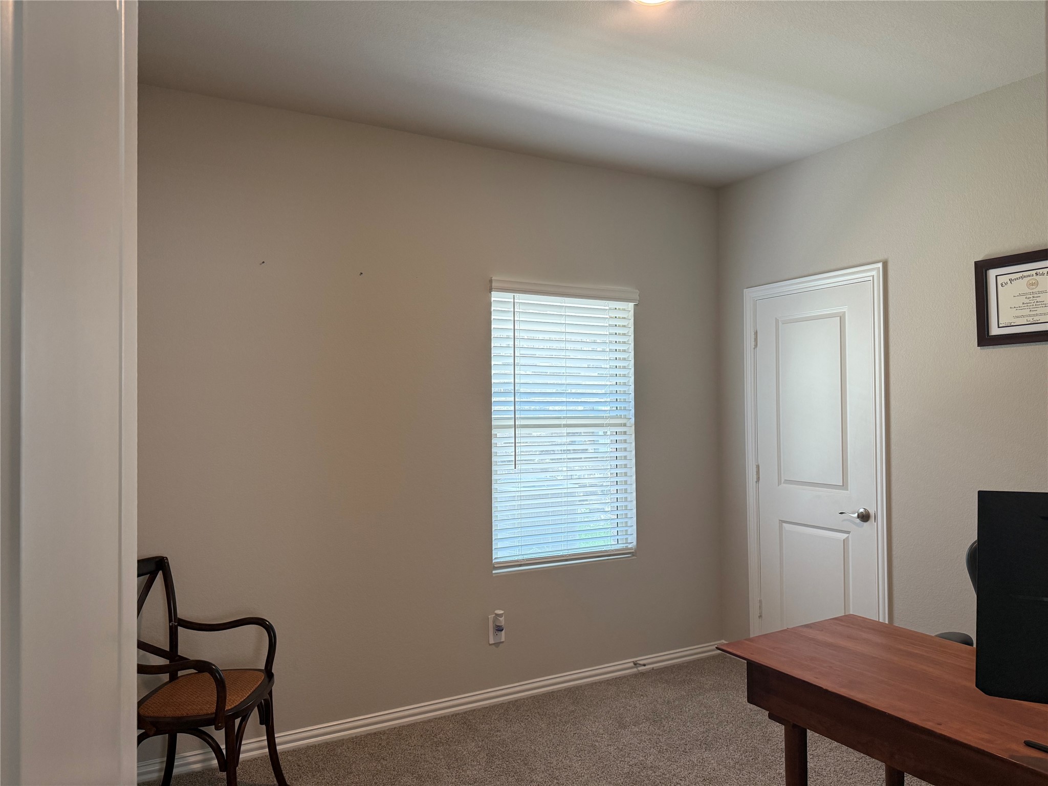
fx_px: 727
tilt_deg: +1.1
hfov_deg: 71.6
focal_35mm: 24
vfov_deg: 56.8
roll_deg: +0.5
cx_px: 524
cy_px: 393
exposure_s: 1/120
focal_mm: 6.76
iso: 200
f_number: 1.78
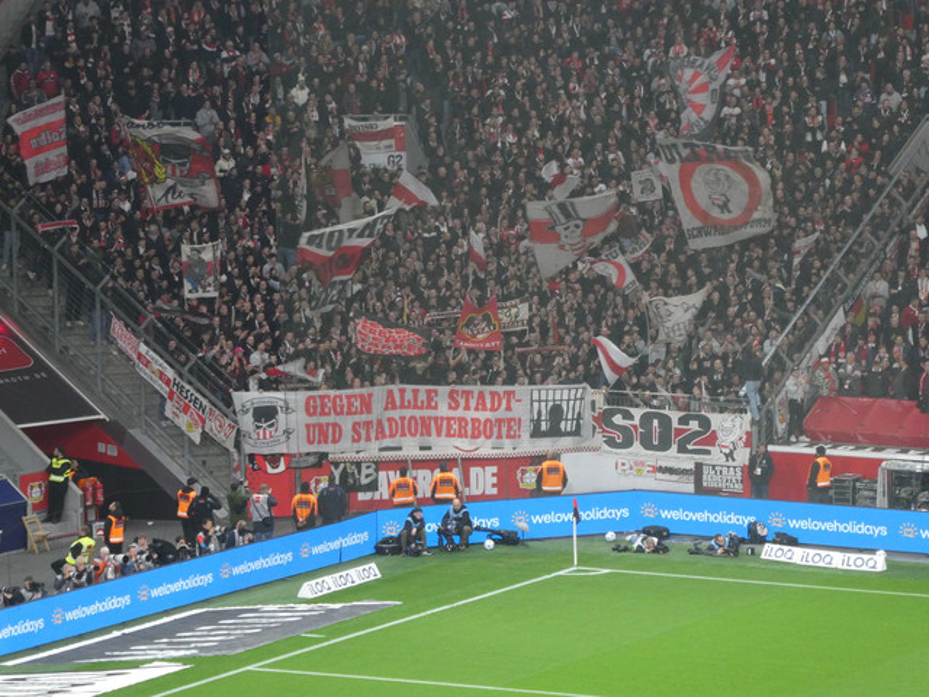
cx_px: 464
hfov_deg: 9.9
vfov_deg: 7.4
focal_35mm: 200
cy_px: 348
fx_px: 5367
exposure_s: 1/80
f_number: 5.6
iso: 500
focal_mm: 35.8
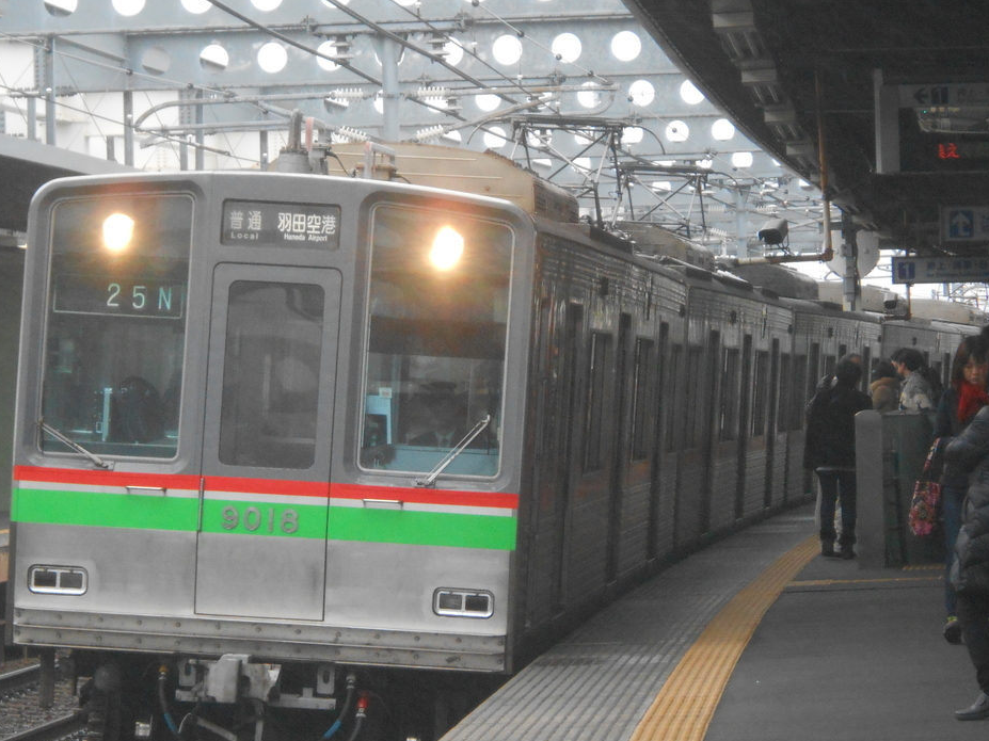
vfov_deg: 7.4
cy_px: 409
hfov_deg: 9.8
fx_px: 5771
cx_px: 412
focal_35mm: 202
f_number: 6.5
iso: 500
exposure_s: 1/125
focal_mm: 27.6
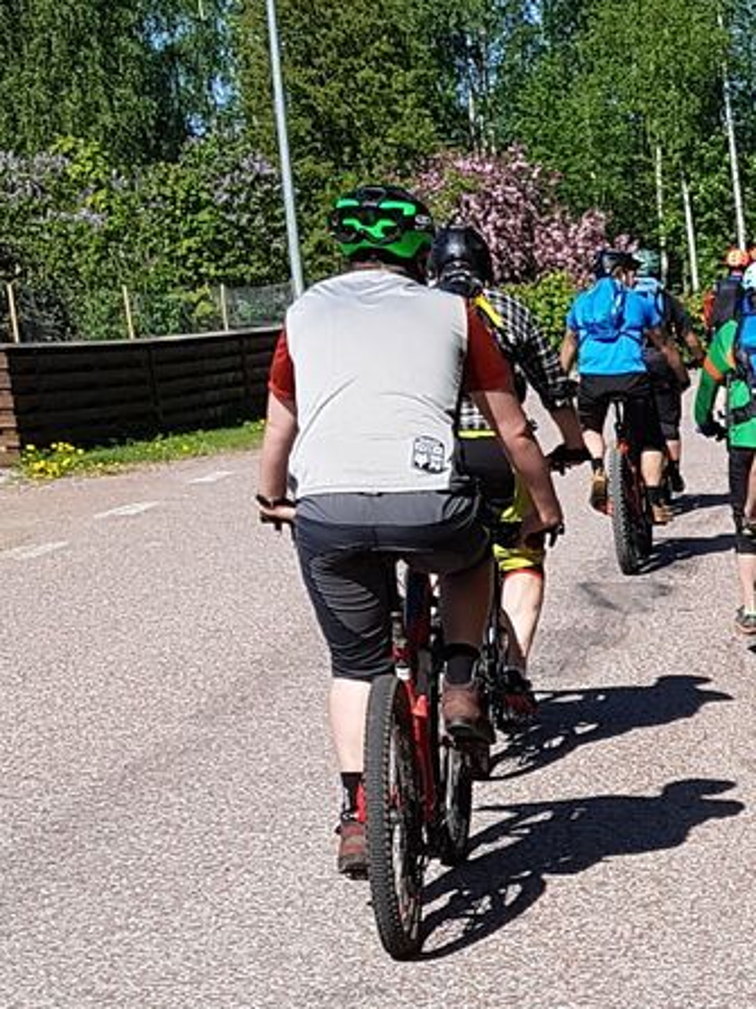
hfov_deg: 15.2
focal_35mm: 93
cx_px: 957
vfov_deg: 20.3
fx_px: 2709
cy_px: 1038
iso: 50
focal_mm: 4.2
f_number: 1.7
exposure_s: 1/2912
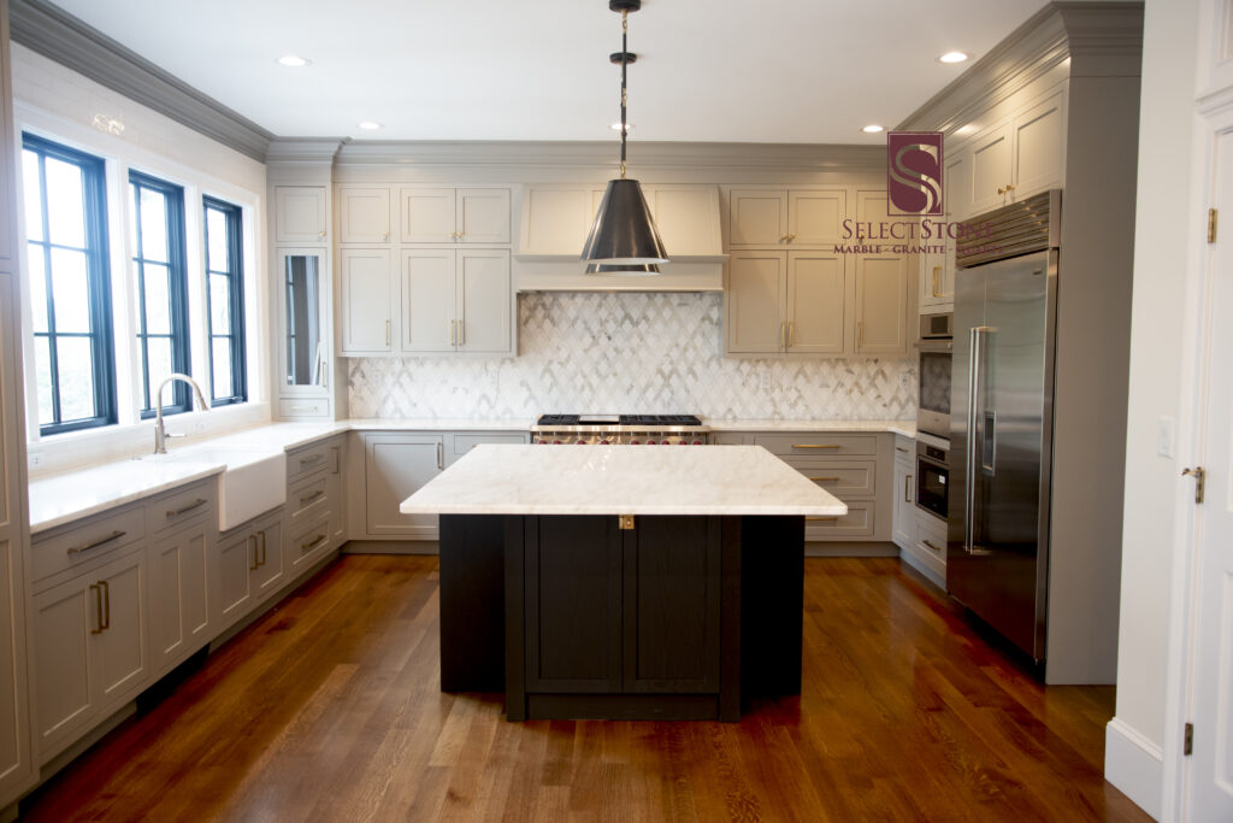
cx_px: 616
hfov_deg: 63.7
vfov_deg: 45.0
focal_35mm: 29
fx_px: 993
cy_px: 412
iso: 800
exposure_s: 1/50
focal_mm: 29
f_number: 5
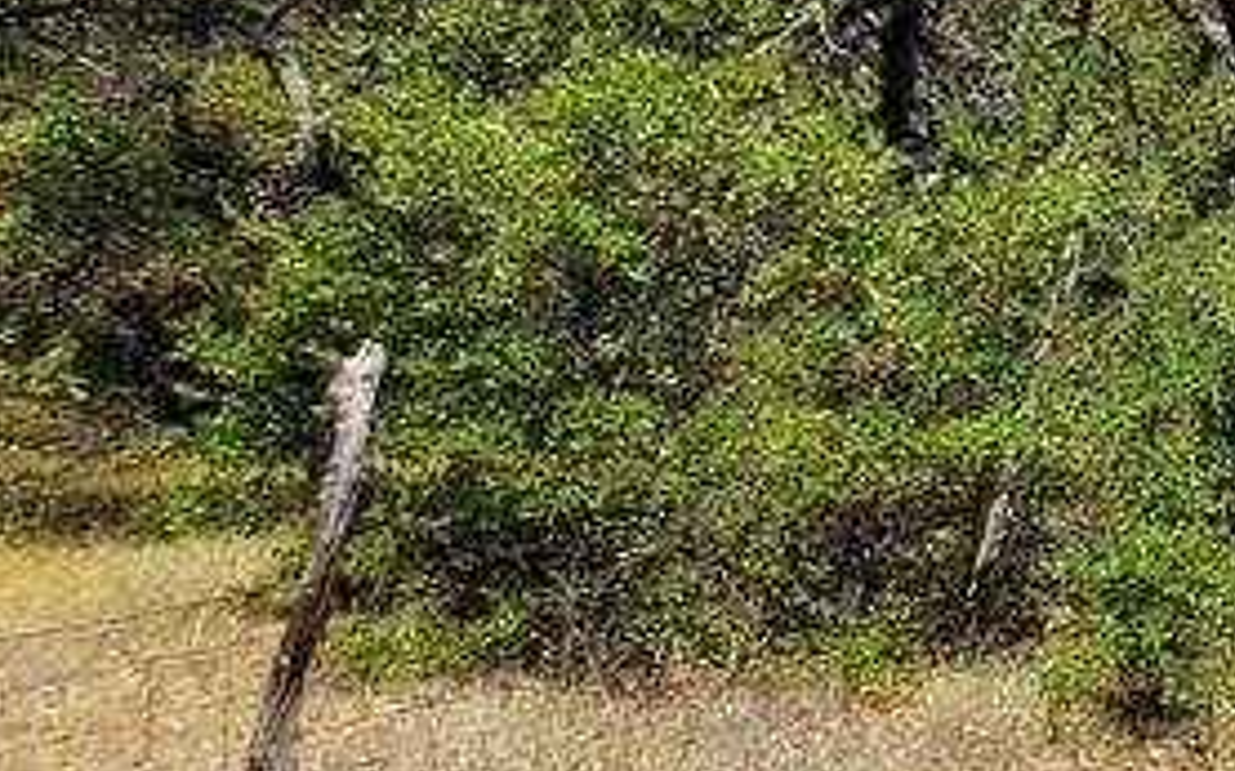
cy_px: -67
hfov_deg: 16.8
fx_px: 3432
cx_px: 2238
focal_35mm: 102
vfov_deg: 12.6
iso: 50
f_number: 2.4
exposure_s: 1/1635
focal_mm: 4.3
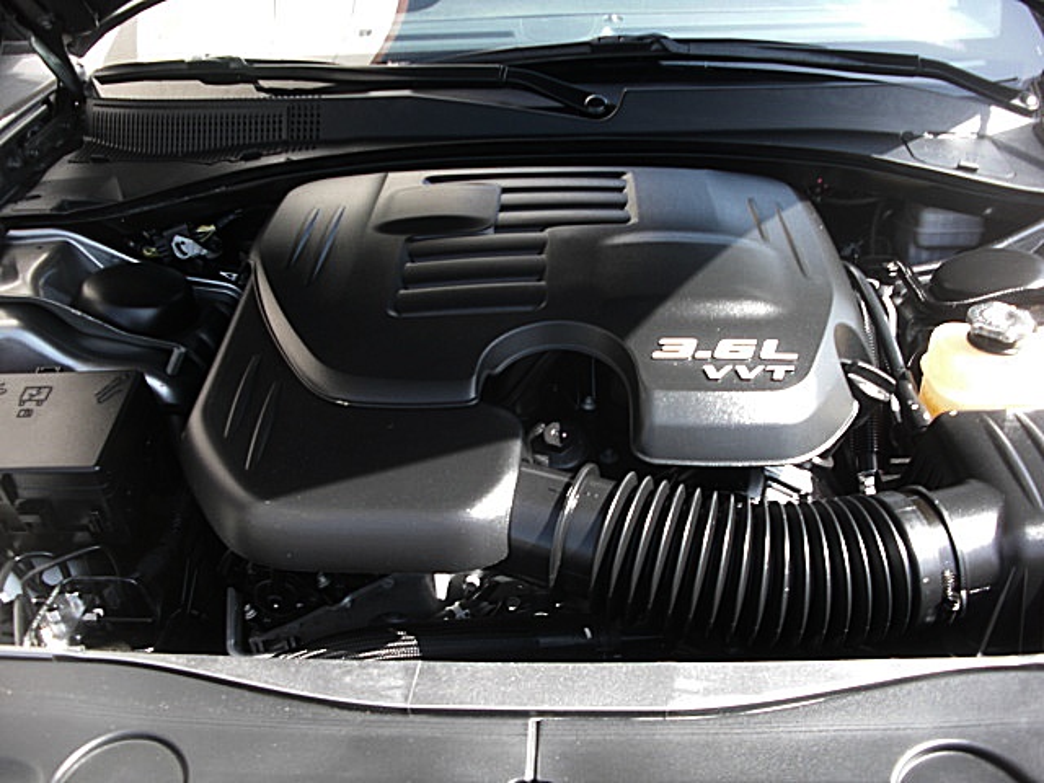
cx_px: 522
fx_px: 1086
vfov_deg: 39.7
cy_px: 392
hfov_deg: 51.4
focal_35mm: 36
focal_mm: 6.3
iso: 50
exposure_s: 1/100
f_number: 2.8
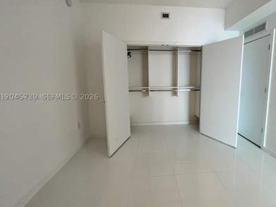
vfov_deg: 78.1
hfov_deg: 93.4
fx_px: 128
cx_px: 163
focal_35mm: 16
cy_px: 97
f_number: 1.8
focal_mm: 1.57
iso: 400
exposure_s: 1/60
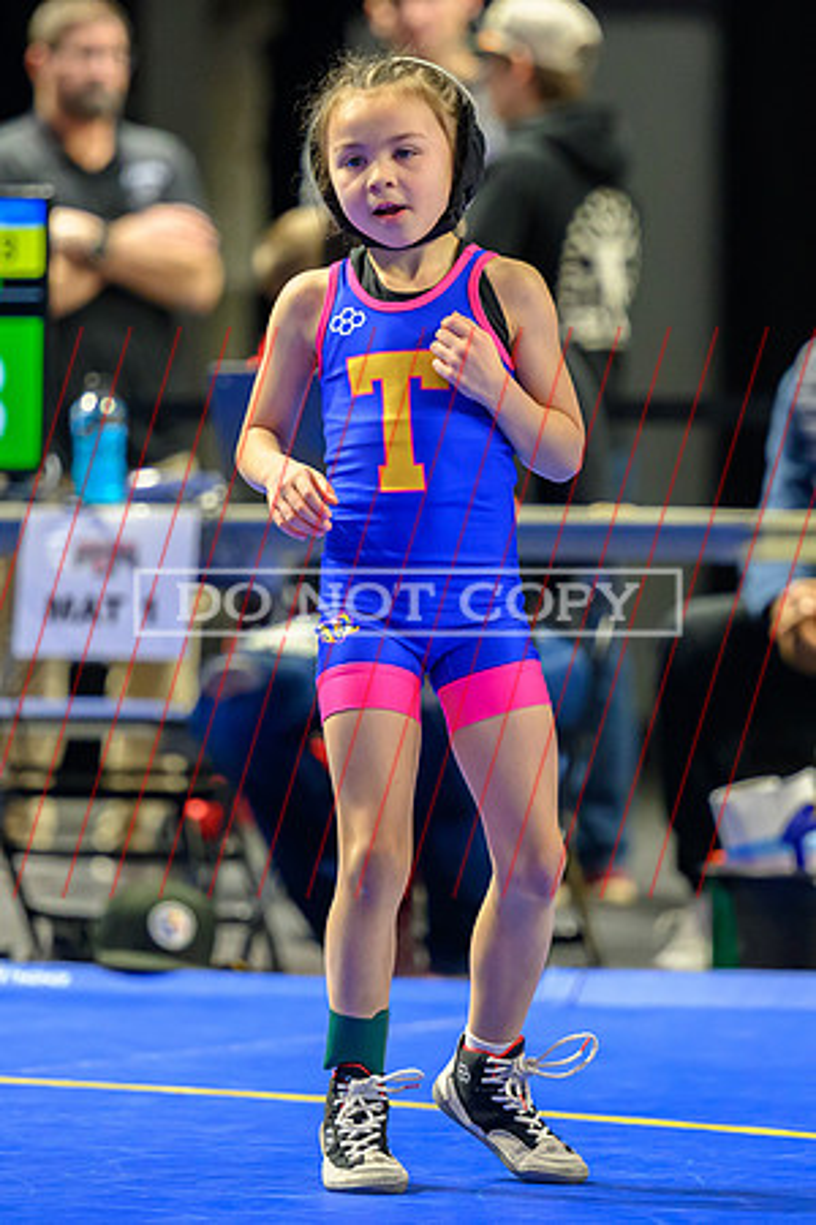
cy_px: 513
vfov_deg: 7.6
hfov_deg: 5.1
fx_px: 9210
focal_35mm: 271
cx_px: 427
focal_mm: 155
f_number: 2.8
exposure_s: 1/800
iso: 4000
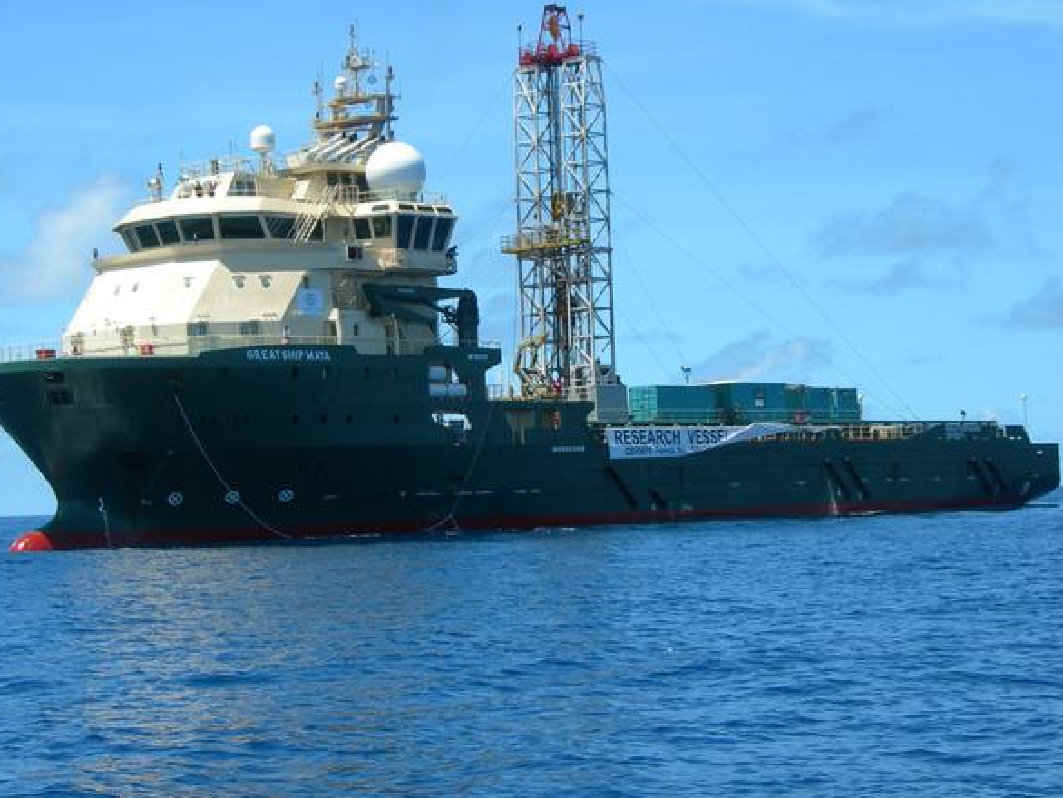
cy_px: 405
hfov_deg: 22.7
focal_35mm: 86
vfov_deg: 17.2
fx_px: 2642
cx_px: 499
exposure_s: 1/246
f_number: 6.3
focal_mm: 14.9
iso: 50
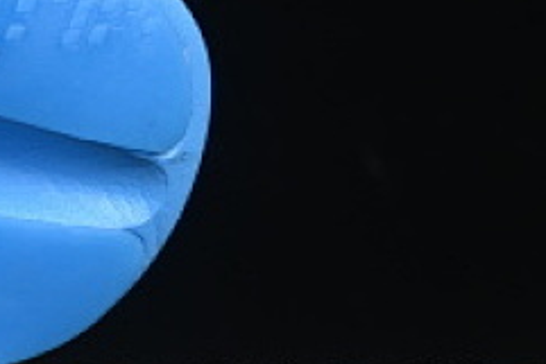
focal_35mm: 336
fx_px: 5099
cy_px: -133
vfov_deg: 4.1
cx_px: -655
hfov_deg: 5.9
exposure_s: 1/60
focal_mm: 50
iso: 160
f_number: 7.1
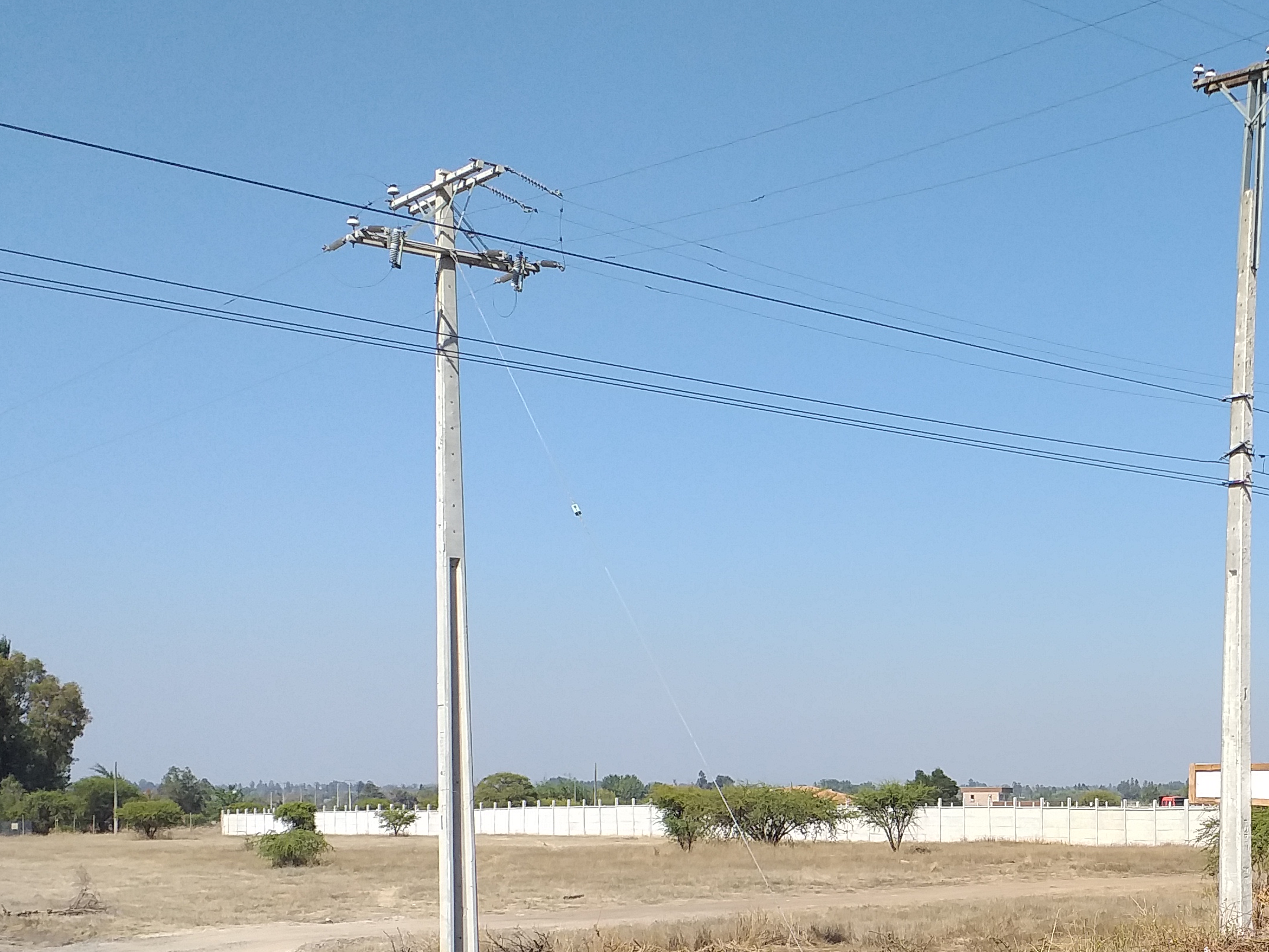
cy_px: 795
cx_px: 1176
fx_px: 1833
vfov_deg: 28.3
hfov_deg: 35.6
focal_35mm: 50
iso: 40
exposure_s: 1/1421
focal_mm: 3.6
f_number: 1.9
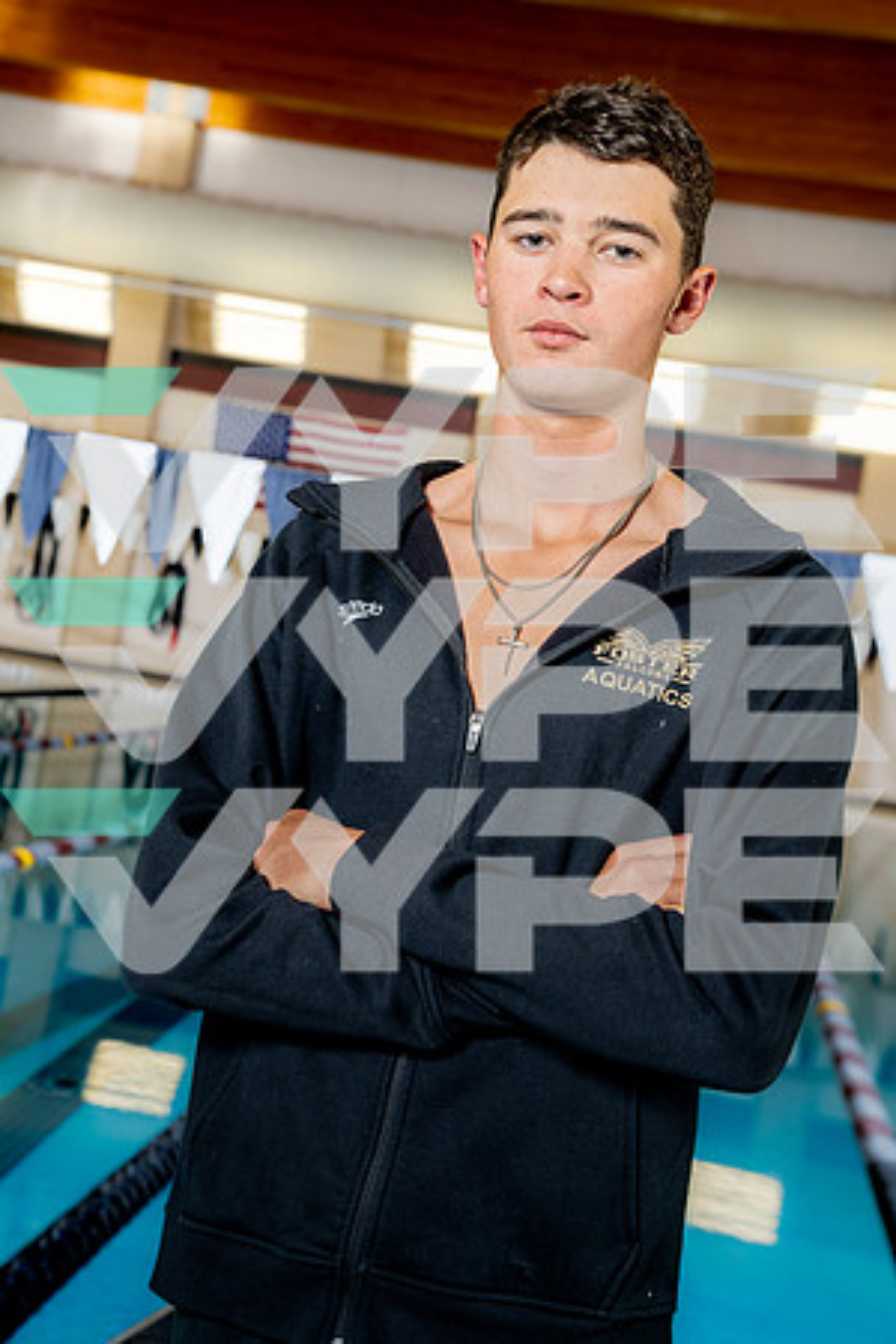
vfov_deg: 36.9
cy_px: 672
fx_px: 2016
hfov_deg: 25.1
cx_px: 448
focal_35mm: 54
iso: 320
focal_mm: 54
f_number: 5.6
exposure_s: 1/250
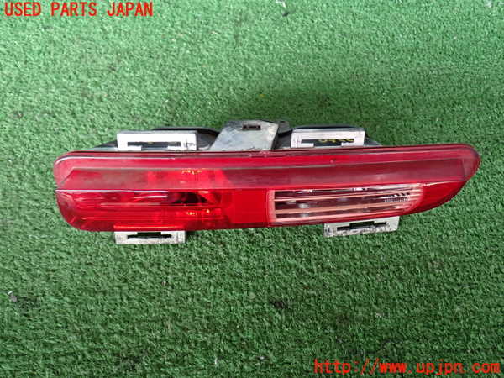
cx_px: 252
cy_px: 189
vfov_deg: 39.7
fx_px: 524
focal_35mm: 36
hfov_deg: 51.4
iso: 200
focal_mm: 6.37
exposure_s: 1/40
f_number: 2.5
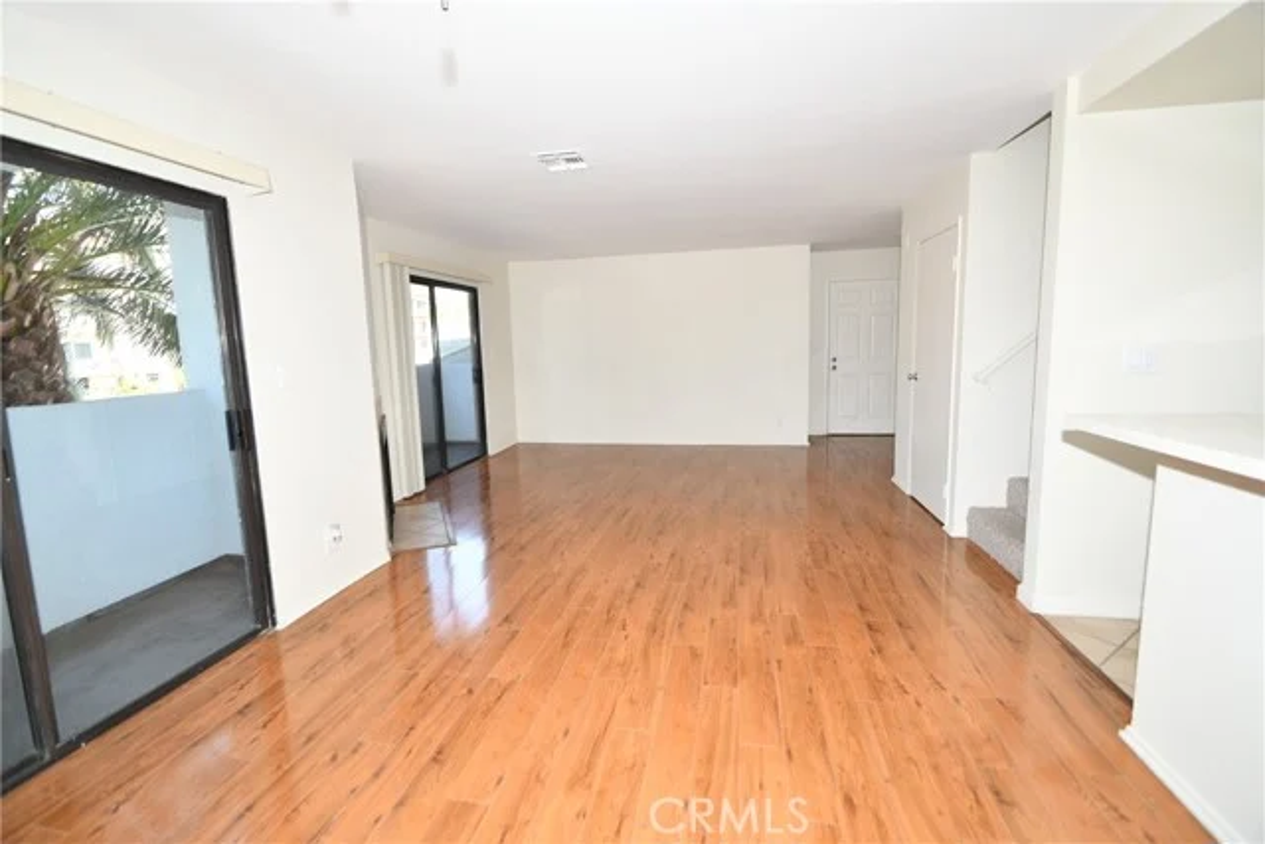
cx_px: 632
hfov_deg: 100.4
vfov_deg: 77.4
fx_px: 527
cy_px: 422
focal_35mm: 15
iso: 200
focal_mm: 10
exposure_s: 1/80
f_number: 4.5
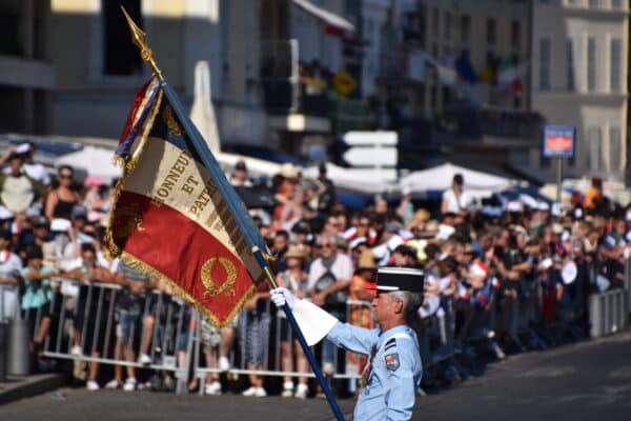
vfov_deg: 3.1
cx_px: 316
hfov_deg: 4.6
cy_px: 210
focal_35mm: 450
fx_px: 7887
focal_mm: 300
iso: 200
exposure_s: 1/1250
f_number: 6.3
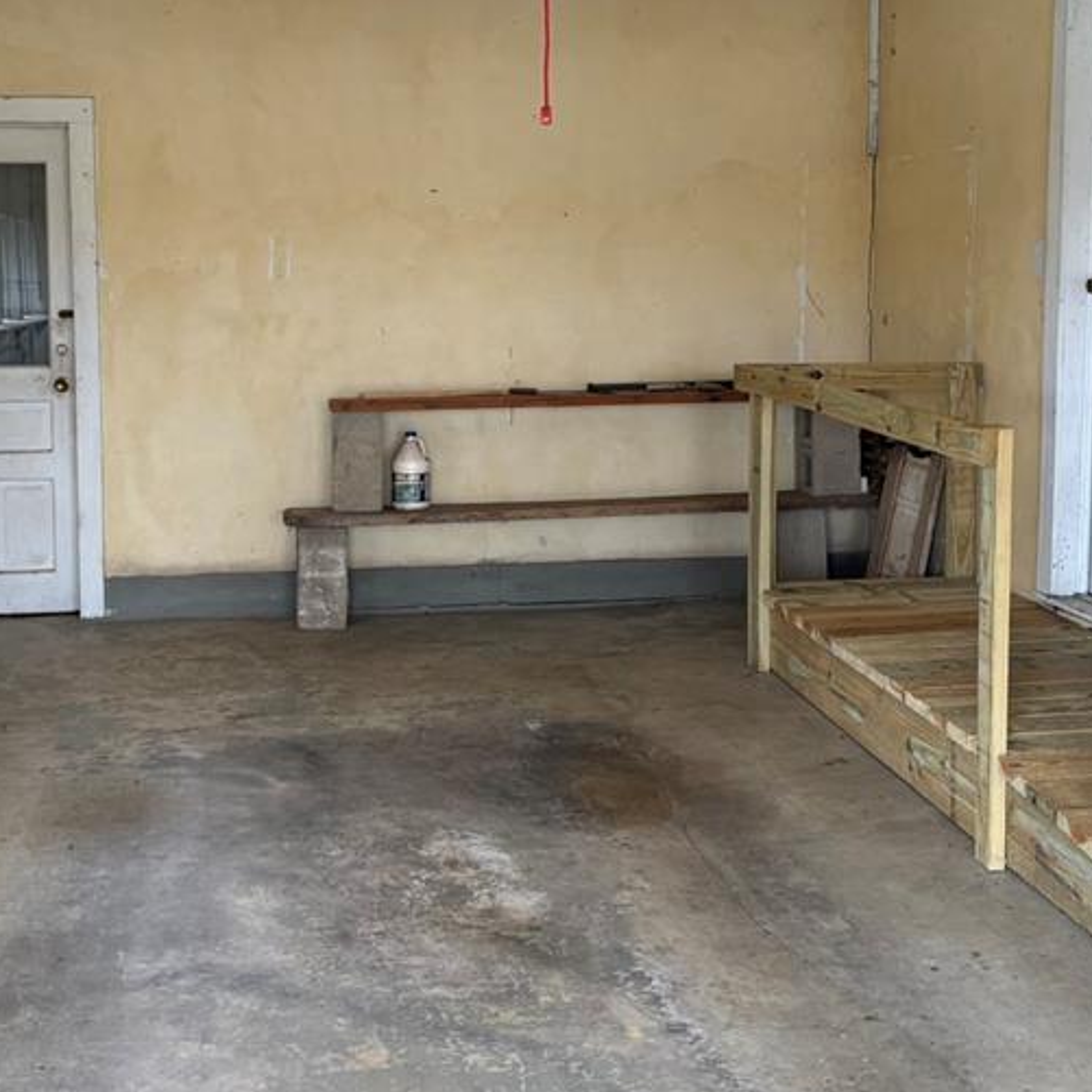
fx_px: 1677
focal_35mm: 47
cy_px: 379
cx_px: 477
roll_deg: -1.0
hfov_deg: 36.0
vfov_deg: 35.8
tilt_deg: -4.8
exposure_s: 1/121
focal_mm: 5.96
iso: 125
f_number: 1.6
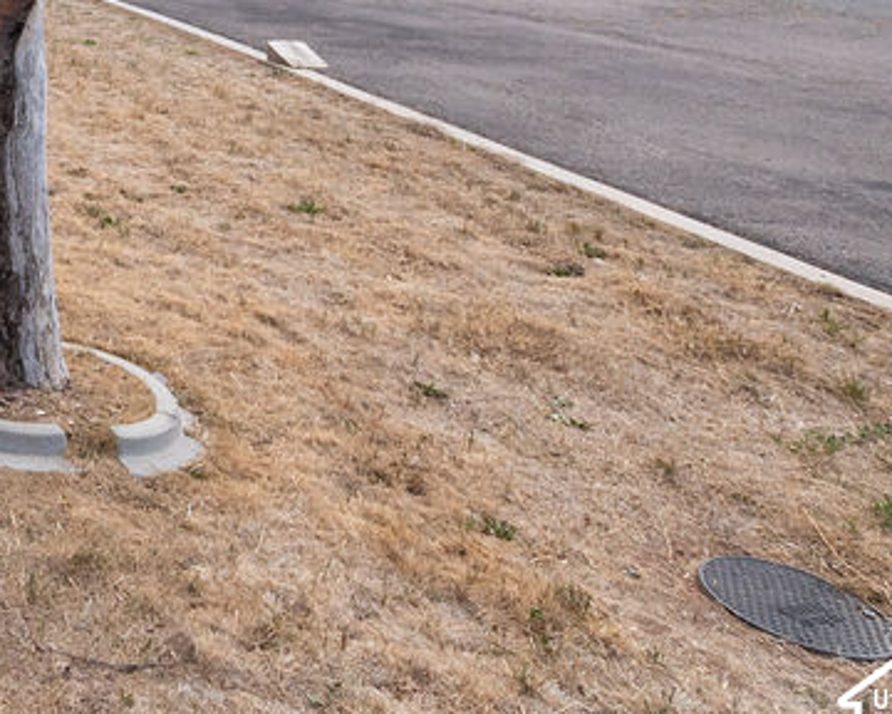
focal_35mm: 40
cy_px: -46
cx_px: -268
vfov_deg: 33.2
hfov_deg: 33.5
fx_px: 1056
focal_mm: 10
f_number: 5
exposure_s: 1/1250
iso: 500
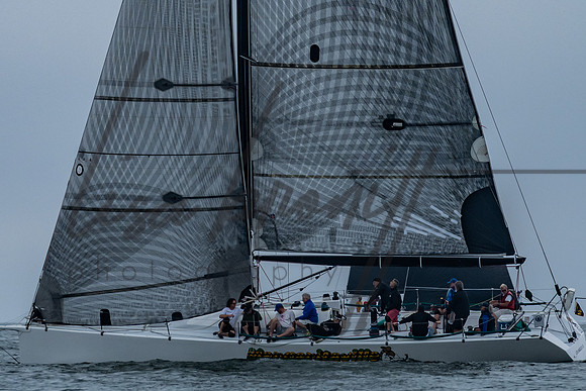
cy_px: 71
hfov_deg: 4.1
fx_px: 8166
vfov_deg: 2.7
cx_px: 227
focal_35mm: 502
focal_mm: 200
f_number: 6.3
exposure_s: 1/2500
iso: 320
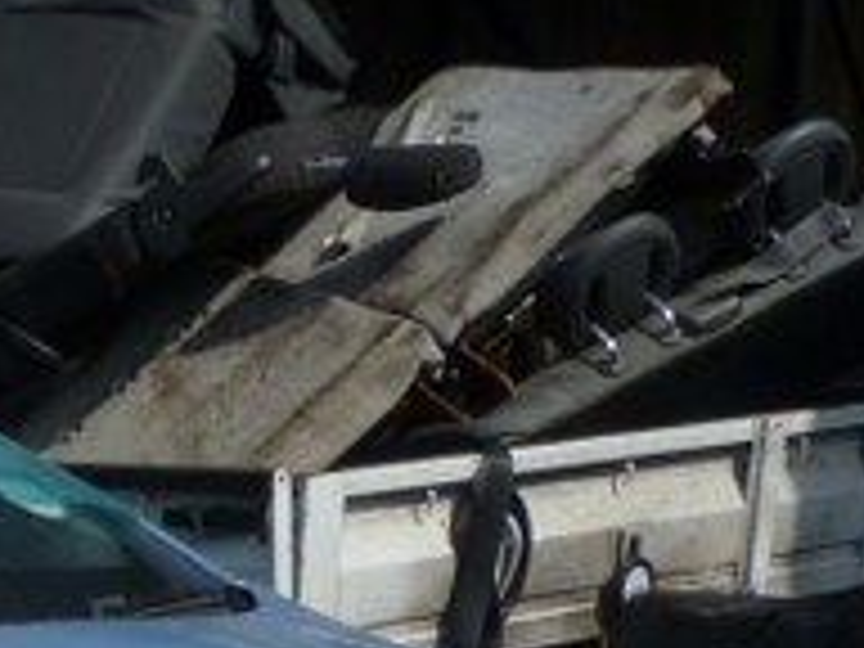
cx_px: -405
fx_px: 2596
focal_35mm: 104
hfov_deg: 17.2
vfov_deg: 12.7
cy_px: 1224
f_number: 5.6
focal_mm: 4.5
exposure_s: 1/500
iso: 80
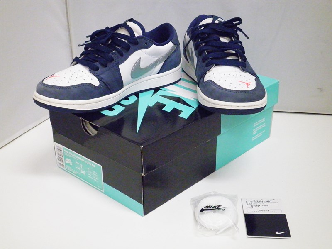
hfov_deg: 40.4
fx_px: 451
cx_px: 166
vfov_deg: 30.9
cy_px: 124
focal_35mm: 47
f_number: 3.4
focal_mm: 8.3
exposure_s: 1/80
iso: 800
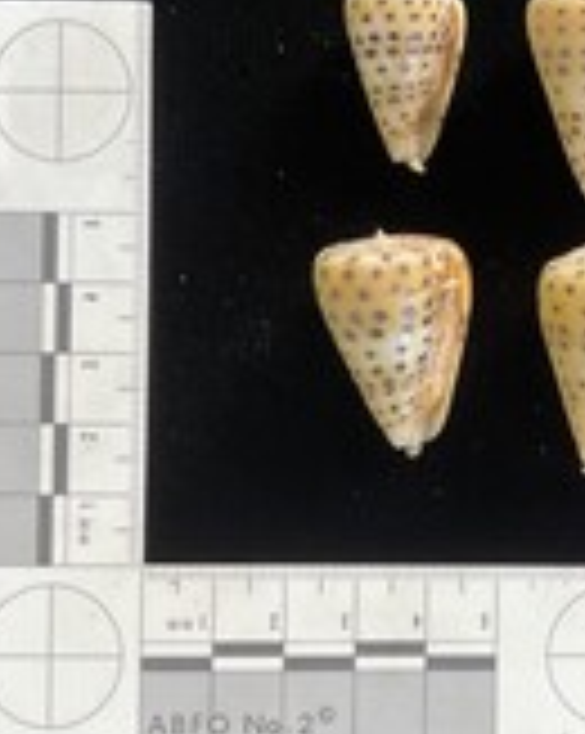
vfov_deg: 31.0
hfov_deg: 23.8
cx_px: 590
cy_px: 362
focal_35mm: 61
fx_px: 1323
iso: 160
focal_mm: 3
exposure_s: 1/60
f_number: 1.8
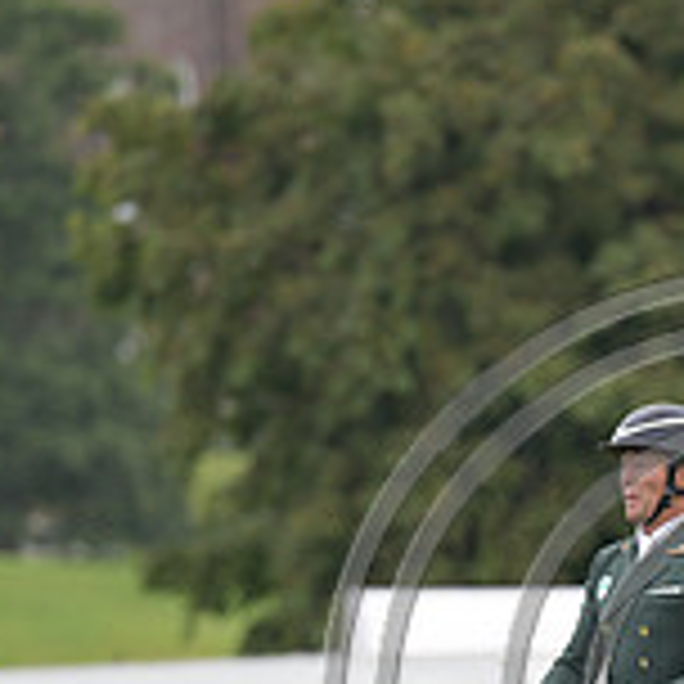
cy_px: 664
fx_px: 14531
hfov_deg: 2.7
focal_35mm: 650
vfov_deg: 2.7
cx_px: 734
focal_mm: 200
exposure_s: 1/1250
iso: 320
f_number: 3.2
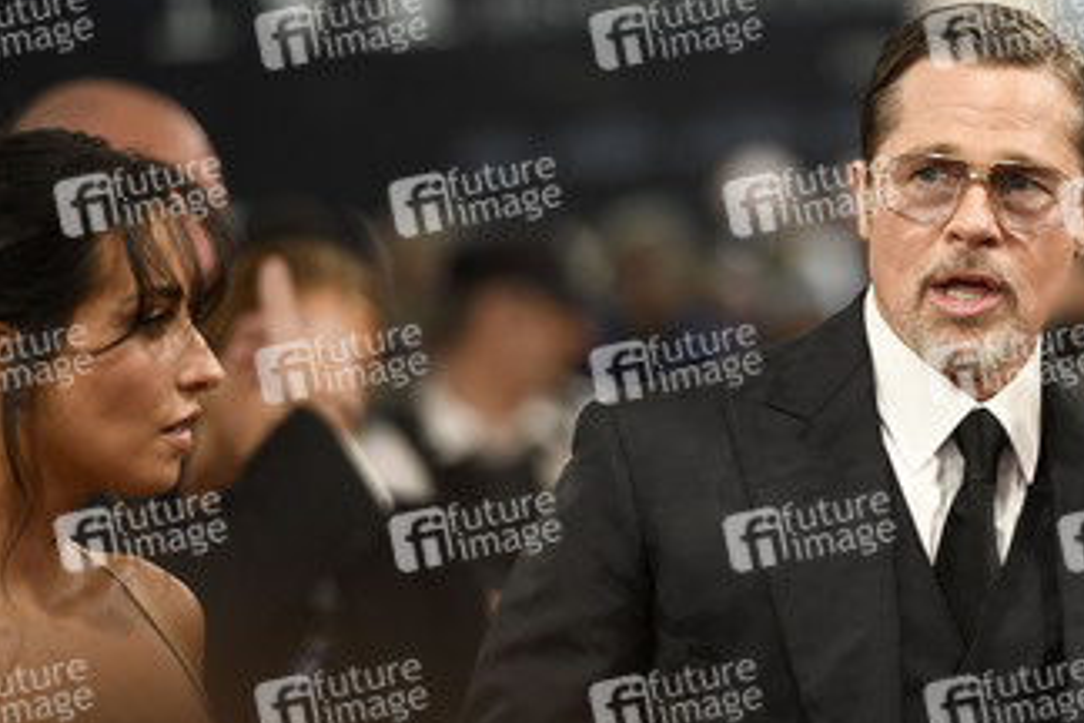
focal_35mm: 278
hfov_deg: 7.4
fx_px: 8370
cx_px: 721
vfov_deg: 4.9
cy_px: 449
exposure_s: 1/400
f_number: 3.5
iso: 1000
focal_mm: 200
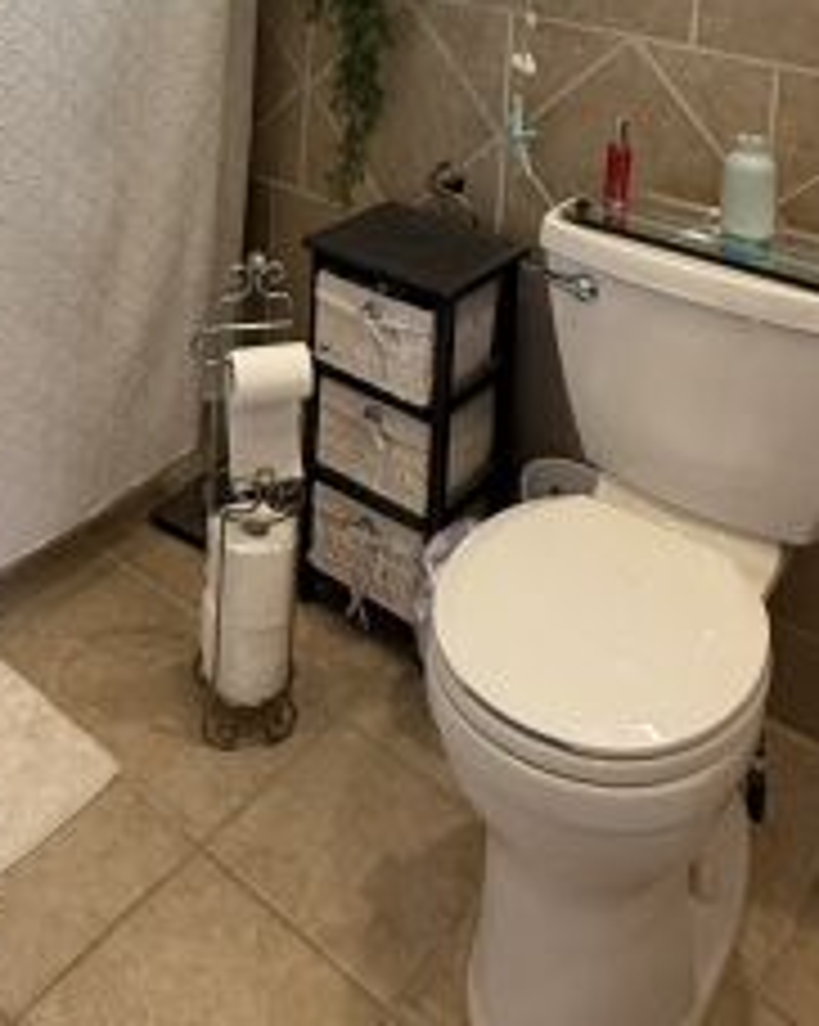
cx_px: 266
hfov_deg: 36.9
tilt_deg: -1.9
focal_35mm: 40
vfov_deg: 37.3
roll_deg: -3.0
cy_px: -137
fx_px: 1214
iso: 320
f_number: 2.2
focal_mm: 2.22
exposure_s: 1/120
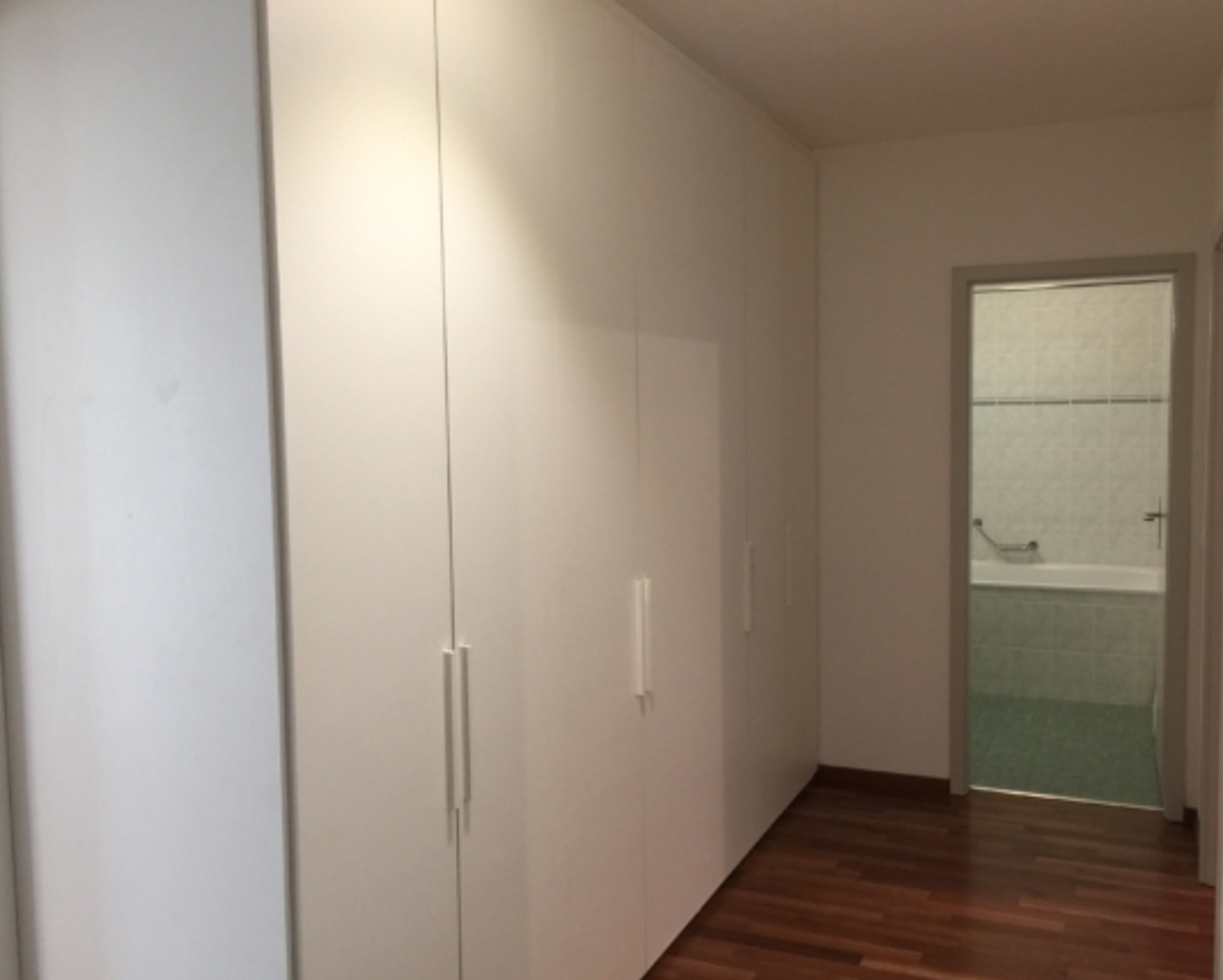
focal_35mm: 31
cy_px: 500
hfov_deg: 57.1
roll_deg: +0.9
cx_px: 656
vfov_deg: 47.1
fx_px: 1123
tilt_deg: -4.0
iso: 64
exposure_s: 1/17
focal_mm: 4.15
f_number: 2.2
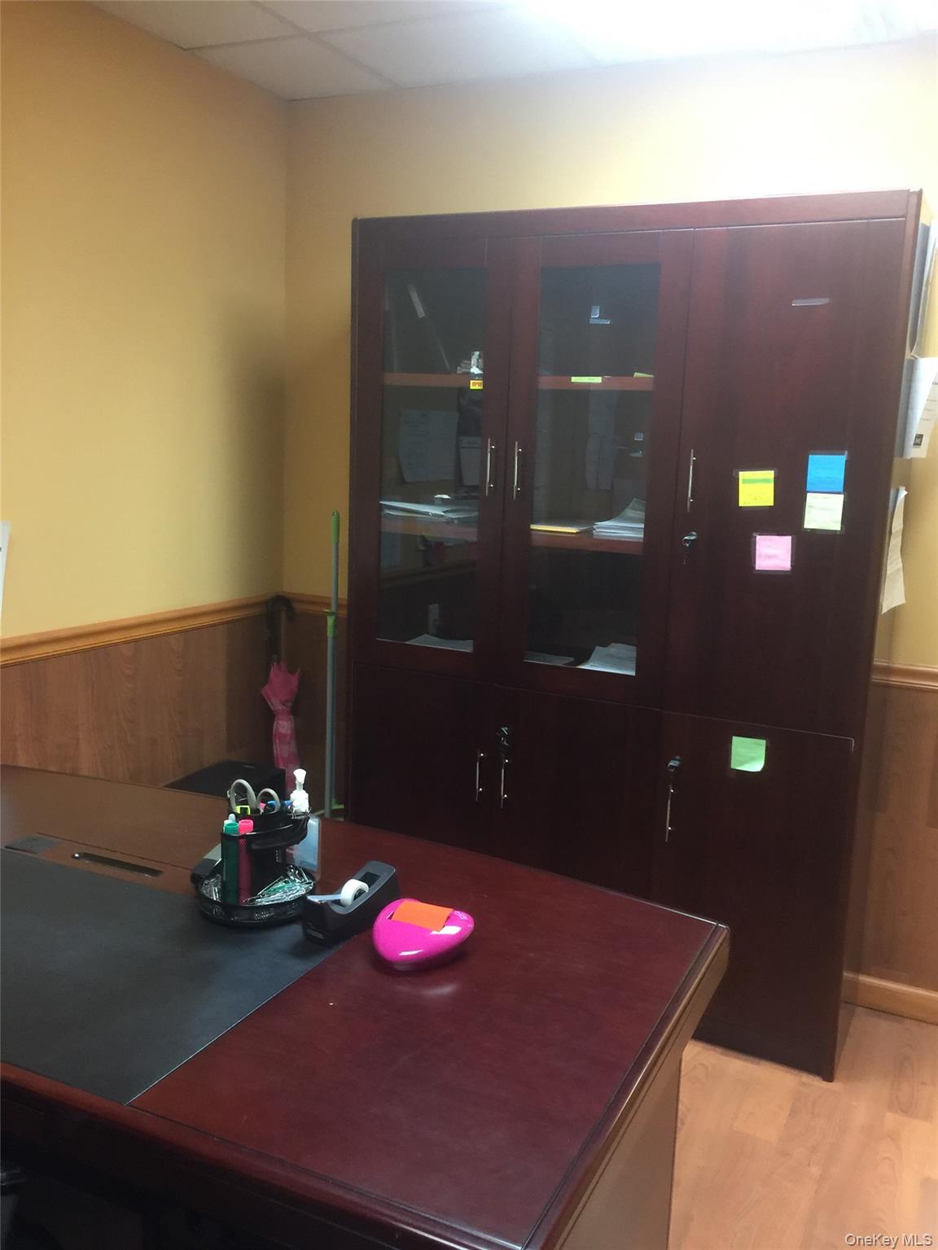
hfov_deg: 48.2
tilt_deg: -9.1
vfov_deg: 61.7
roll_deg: -0.3
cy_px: 625
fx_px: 1048
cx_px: 469
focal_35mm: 29
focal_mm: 4.15
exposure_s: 1/10
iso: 100
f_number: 2.2
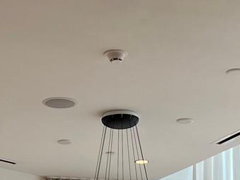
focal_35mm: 122
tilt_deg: +0.7
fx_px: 846
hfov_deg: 16.1
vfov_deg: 11.0
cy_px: 373
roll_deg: +1.5
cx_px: 119
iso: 50
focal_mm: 5.7
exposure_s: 1/120
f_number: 1.5
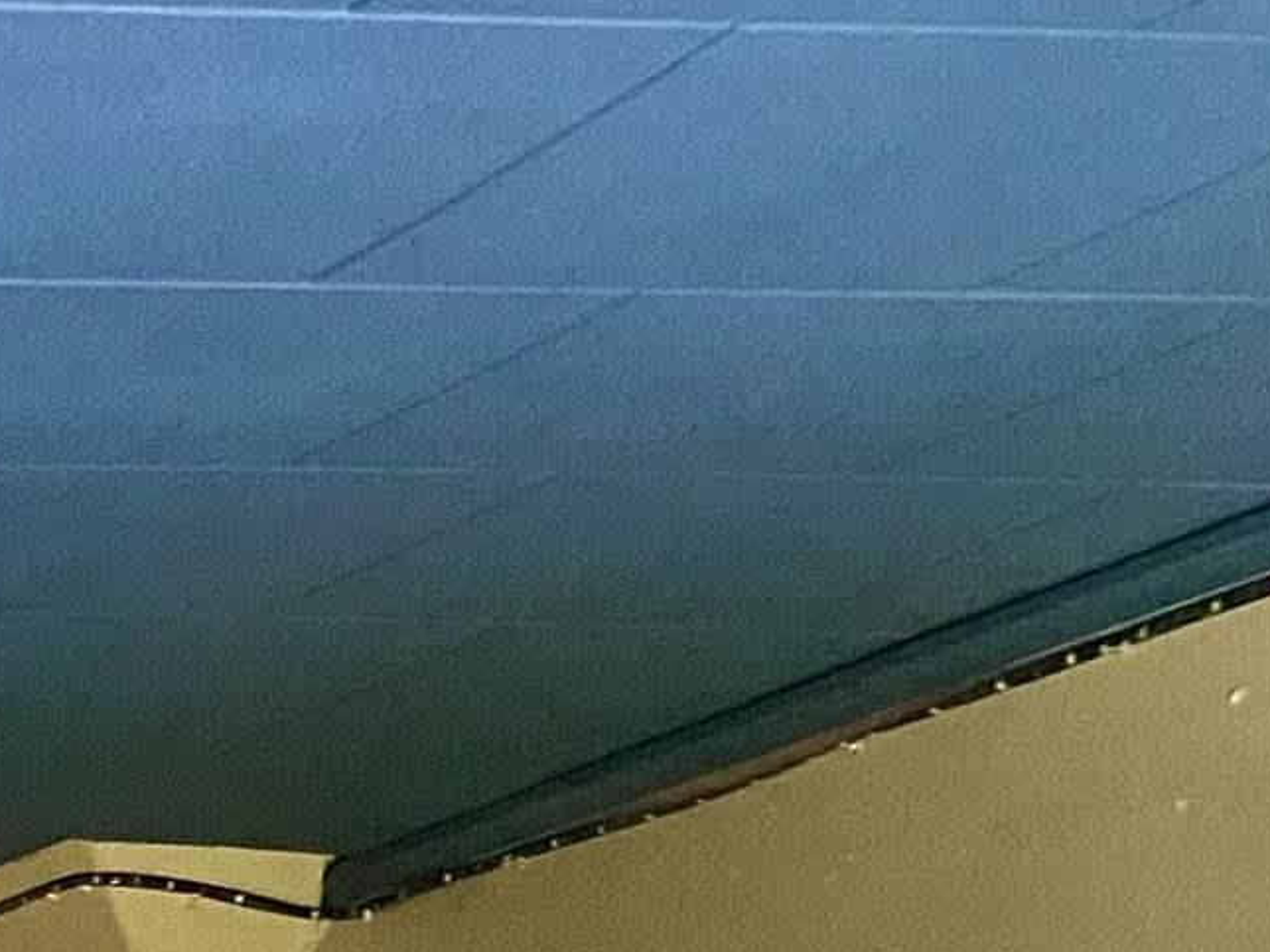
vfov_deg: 10.5
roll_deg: -0.5
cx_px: -1668
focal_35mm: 124
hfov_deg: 12.7
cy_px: 2158
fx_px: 4549
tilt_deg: -4.5
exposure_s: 1/30
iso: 500
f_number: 1.8
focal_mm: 4.25
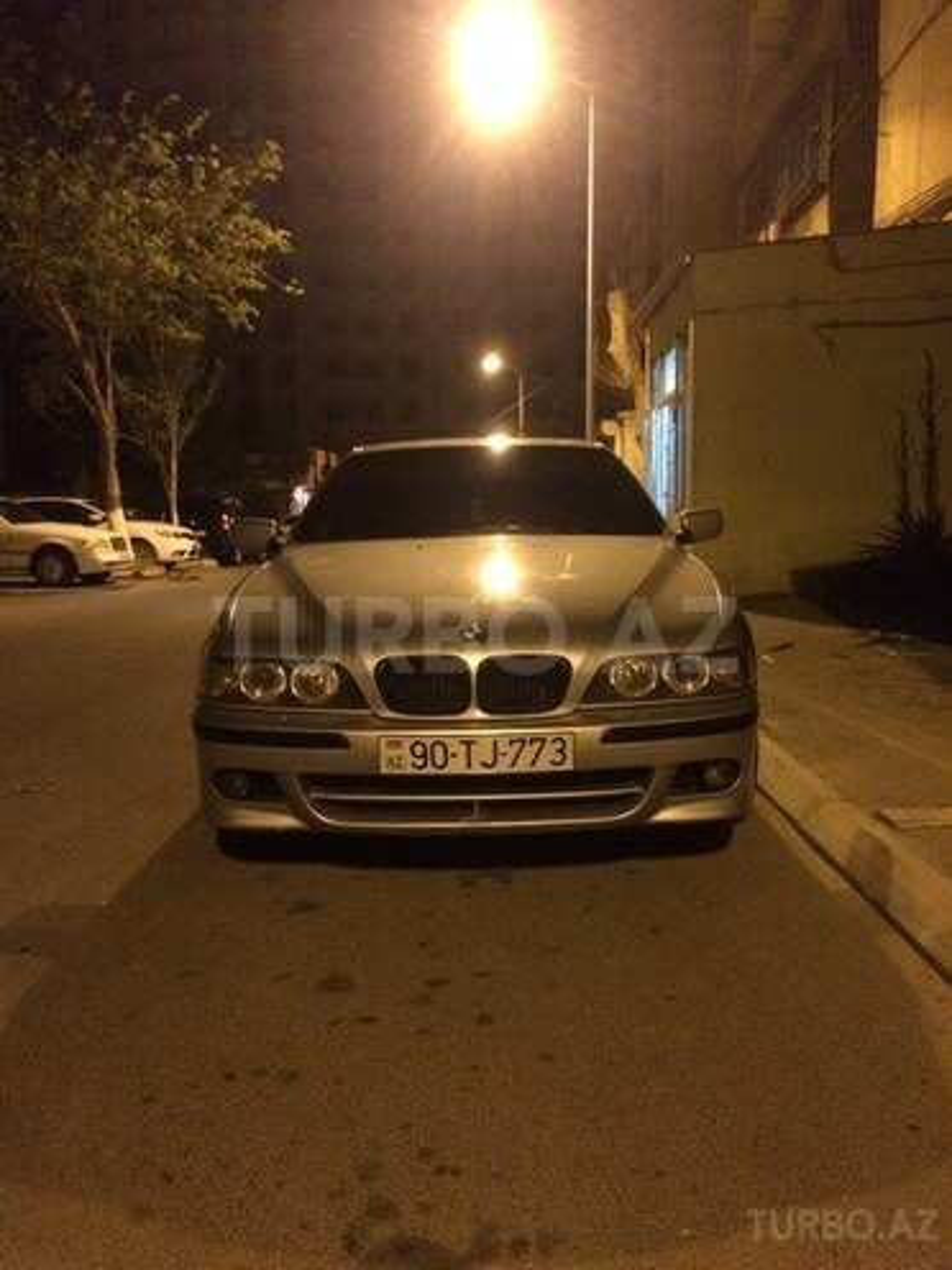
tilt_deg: -7.9
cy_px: 635
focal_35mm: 29
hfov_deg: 48.2
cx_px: 476
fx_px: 1063
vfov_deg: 61.7
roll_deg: +1.0
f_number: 2.2
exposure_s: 1/17
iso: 400
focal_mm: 4.15
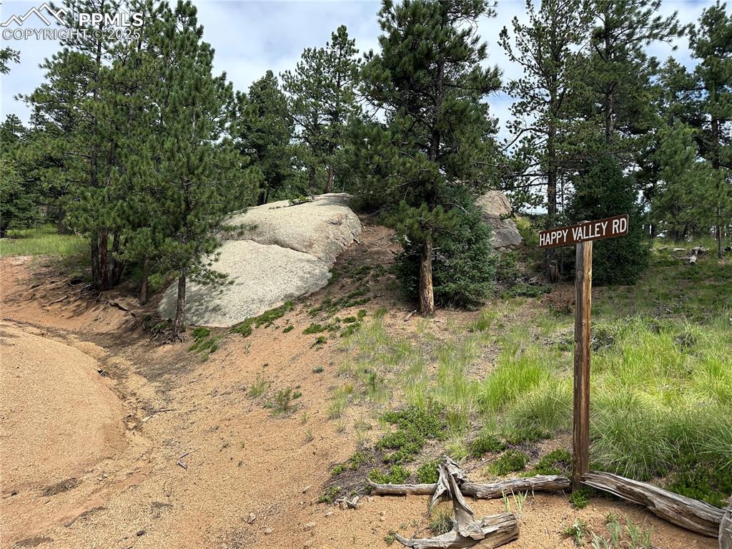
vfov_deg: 56.8
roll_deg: -1.0
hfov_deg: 71.6
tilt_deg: +8.5
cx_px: 366
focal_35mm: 24
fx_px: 507
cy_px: 274
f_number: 1.78
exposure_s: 1/2252
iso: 80
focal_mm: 6.86
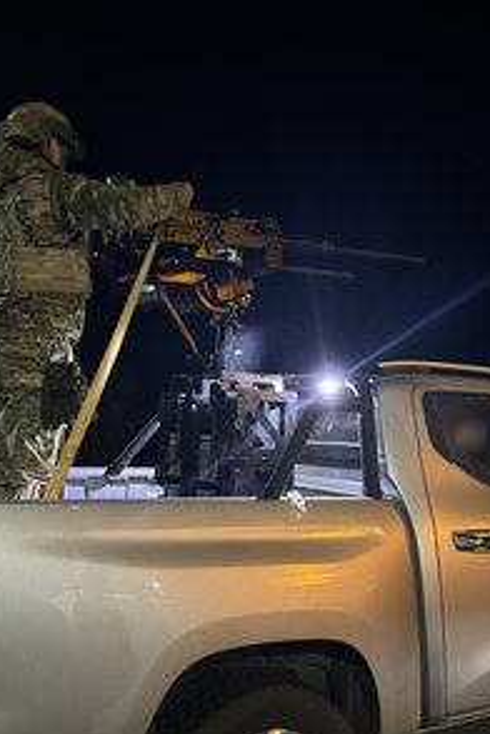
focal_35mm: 34
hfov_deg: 38.8
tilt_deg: +9.3
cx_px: 282
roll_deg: -0.3
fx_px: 694
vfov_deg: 55.8
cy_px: 367
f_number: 1.78
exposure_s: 1/28
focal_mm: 6.76
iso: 1250
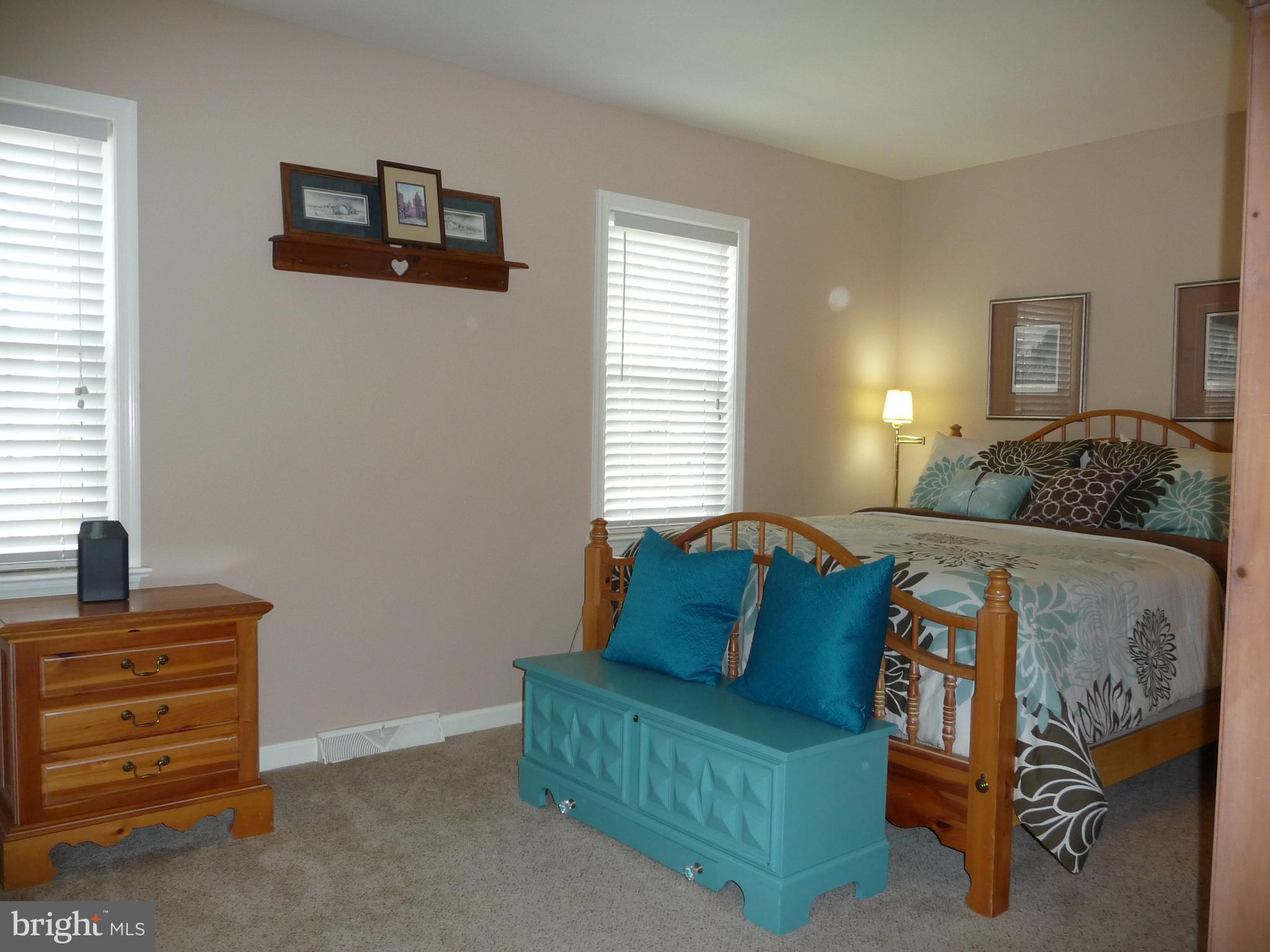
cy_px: 476
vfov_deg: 49.7
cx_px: 635
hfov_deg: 63.4
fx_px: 1027
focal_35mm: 28
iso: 200
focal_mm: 4.7
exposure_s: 1/30
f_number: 3.3
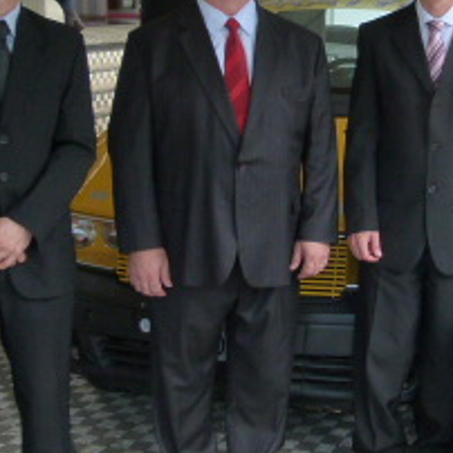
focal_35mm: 70
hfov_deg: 22.5
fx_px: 1036
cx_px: 558
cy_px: 152
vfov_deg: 24.5
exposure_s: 1/160
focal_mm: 4.5
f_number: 4
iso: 160
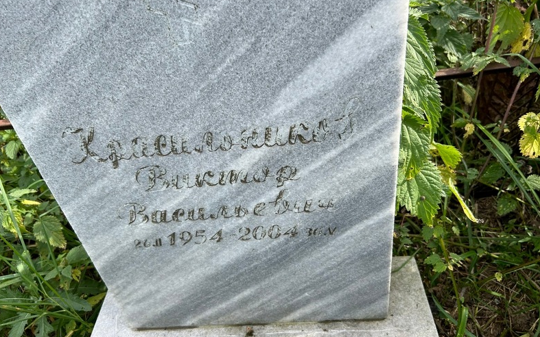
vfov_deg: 44.5
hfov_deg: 66.5
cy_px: 151
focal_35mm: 28
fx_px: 412
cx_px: 266
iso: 50
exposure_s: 1/1183
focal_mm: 5.7
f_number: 1.5
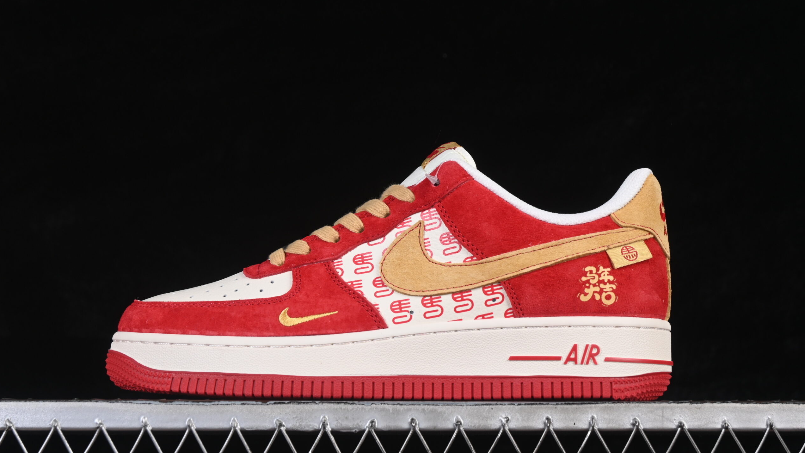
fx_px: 1686
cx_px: 401
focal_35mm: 79
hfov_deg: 26.9
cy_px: 233
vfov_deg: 15.3
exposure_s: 1/80
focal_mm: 50
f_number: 8
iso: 160
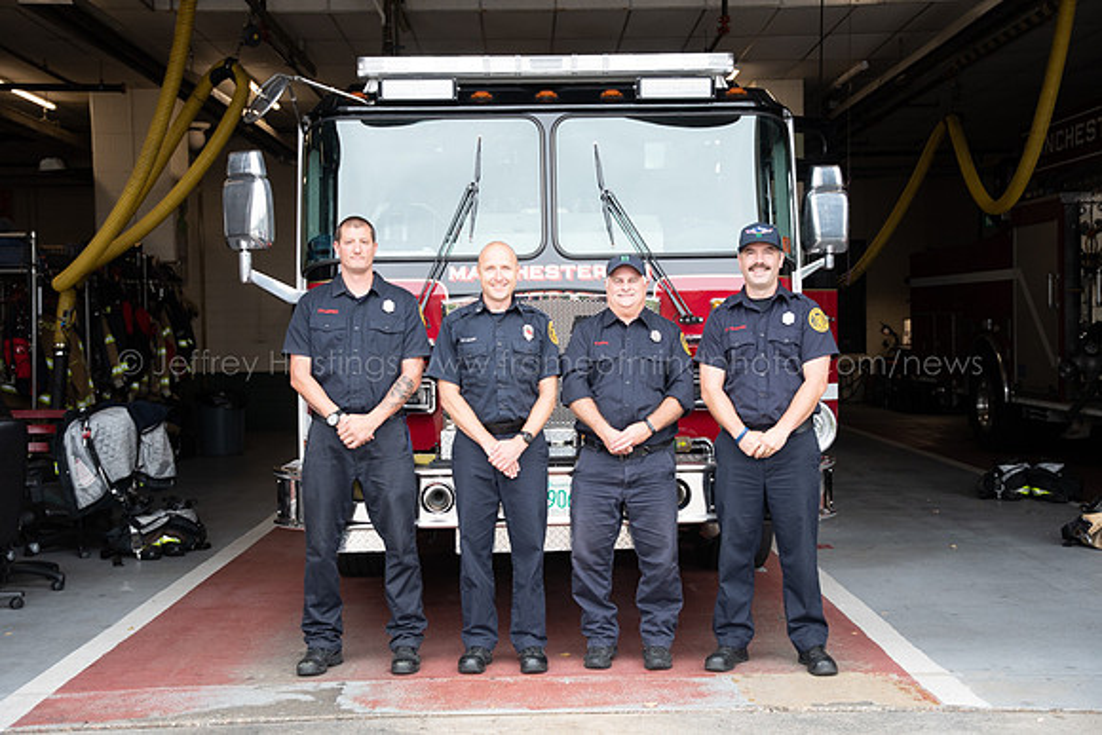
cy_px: 368
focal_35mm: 48
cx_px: 551
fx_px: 1470
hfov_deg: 41.1
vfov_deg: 28.1
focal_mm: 32
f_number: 3.2
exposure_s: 1/320
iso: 400
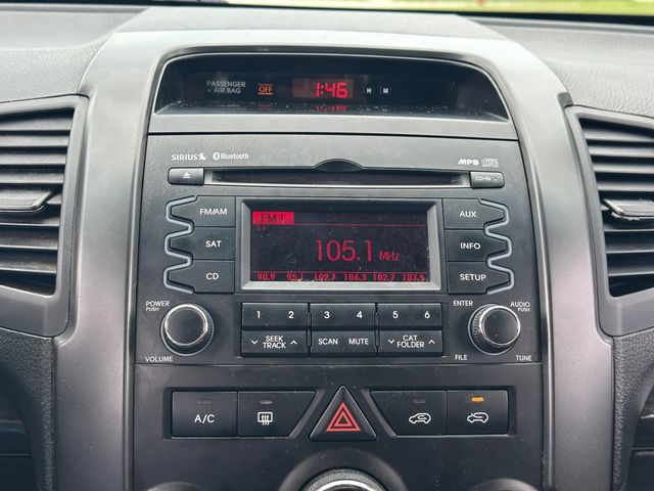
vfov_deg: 30.3
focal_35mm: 48
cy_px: 246
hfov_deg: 39.7
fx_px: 907
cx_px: 327
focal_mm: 6.86
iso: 64
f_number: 1.78
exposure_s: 1/321
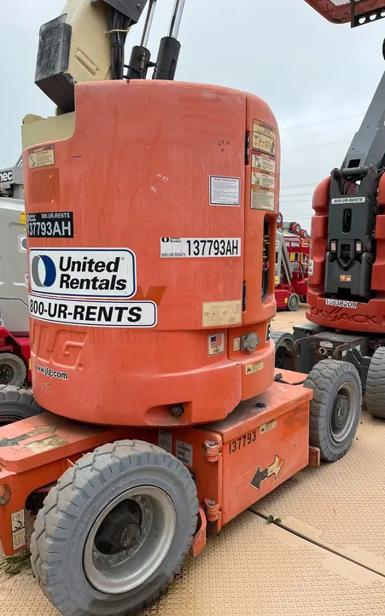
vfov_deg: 66.5
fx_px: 470
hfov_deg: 44.5
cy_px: 309
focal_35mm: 28
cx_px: 210
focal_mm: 5.1
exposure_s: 1/397
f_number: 1.6
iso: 50
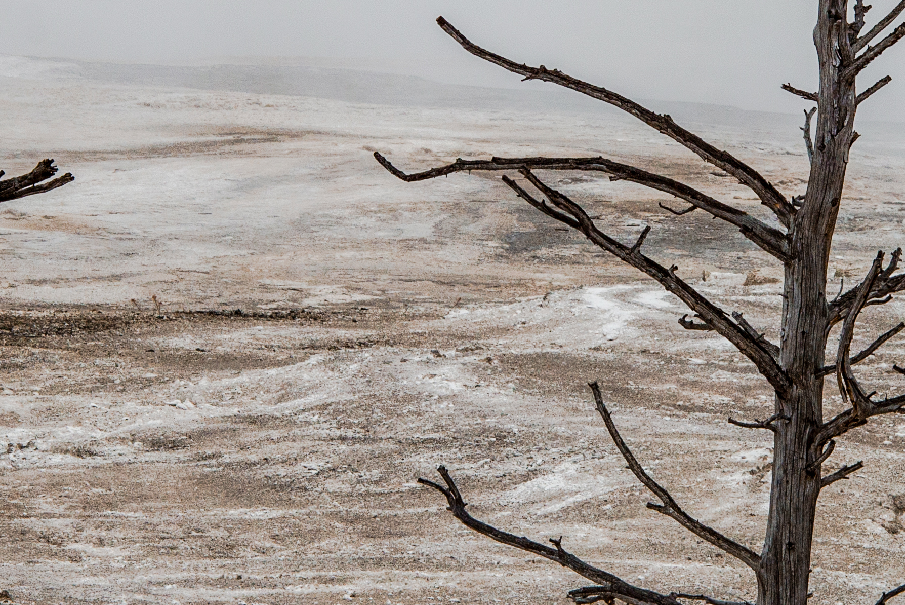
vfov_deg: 2.6
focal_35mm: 535
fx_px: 13455
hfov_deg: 3.9
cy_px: 95
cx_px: 765
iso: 200
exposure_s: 1/125
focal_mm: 130
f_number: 11
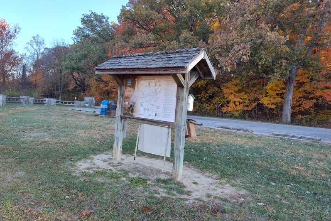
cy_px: 108
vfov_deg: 53.2
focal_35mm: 24
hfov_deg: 73.7
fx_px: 221
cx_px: 165
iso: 163
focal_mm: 5.56
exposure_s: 1/200
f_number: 1.8
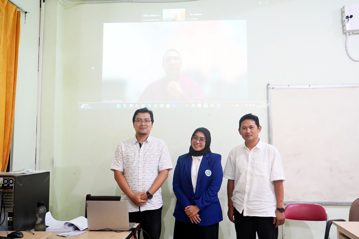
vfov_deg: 38.9
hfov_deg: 55.8
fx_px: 339
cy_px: 120
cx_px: 180
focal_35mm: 34
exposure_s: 1/100
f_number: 5.6
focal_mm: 34
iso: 5000
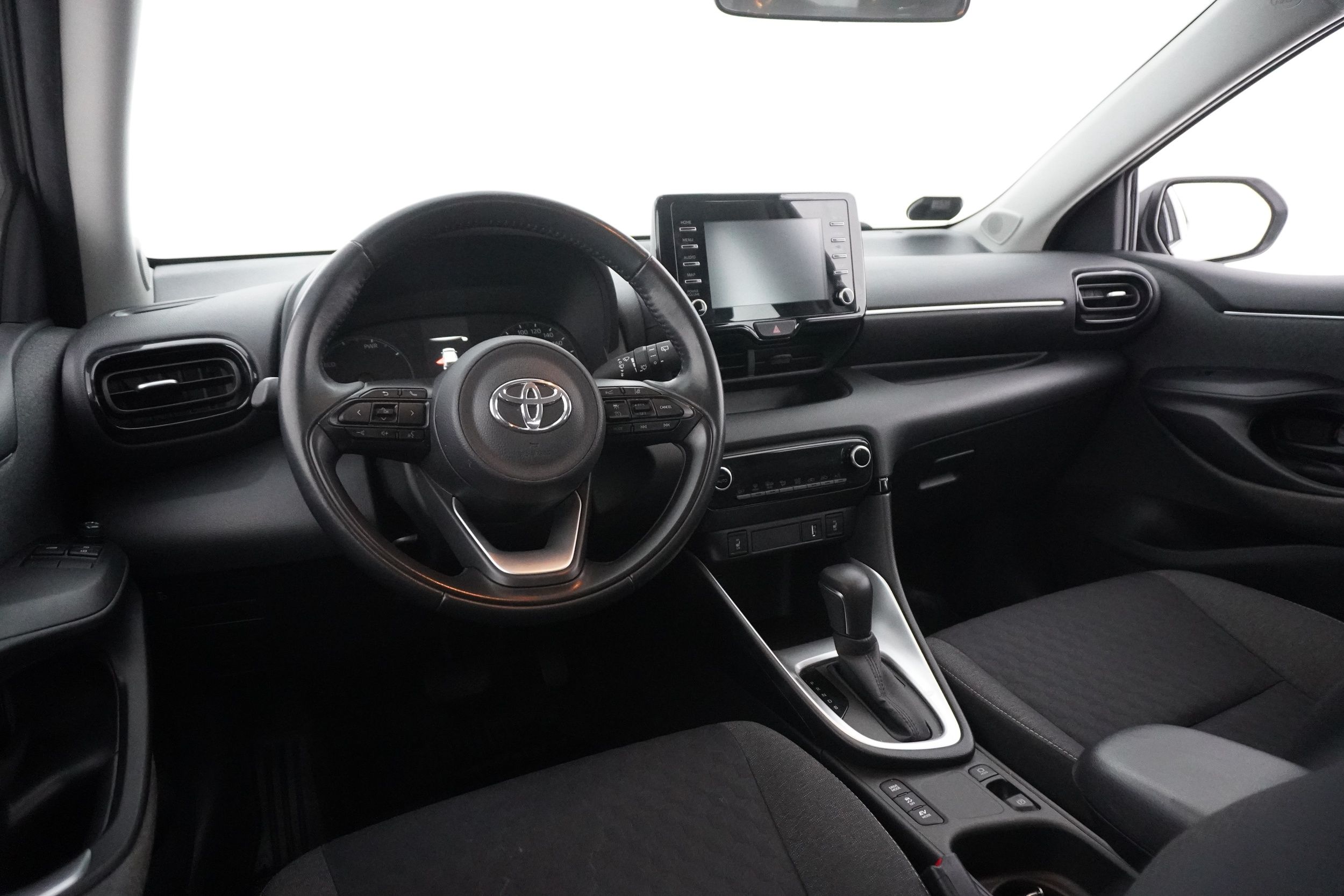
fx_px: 896
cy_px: 448
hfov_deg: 73.7
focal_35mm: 24
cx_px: 672
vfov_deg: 53.1
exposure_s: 1/80
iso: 6400
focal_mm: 16
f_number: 3.5
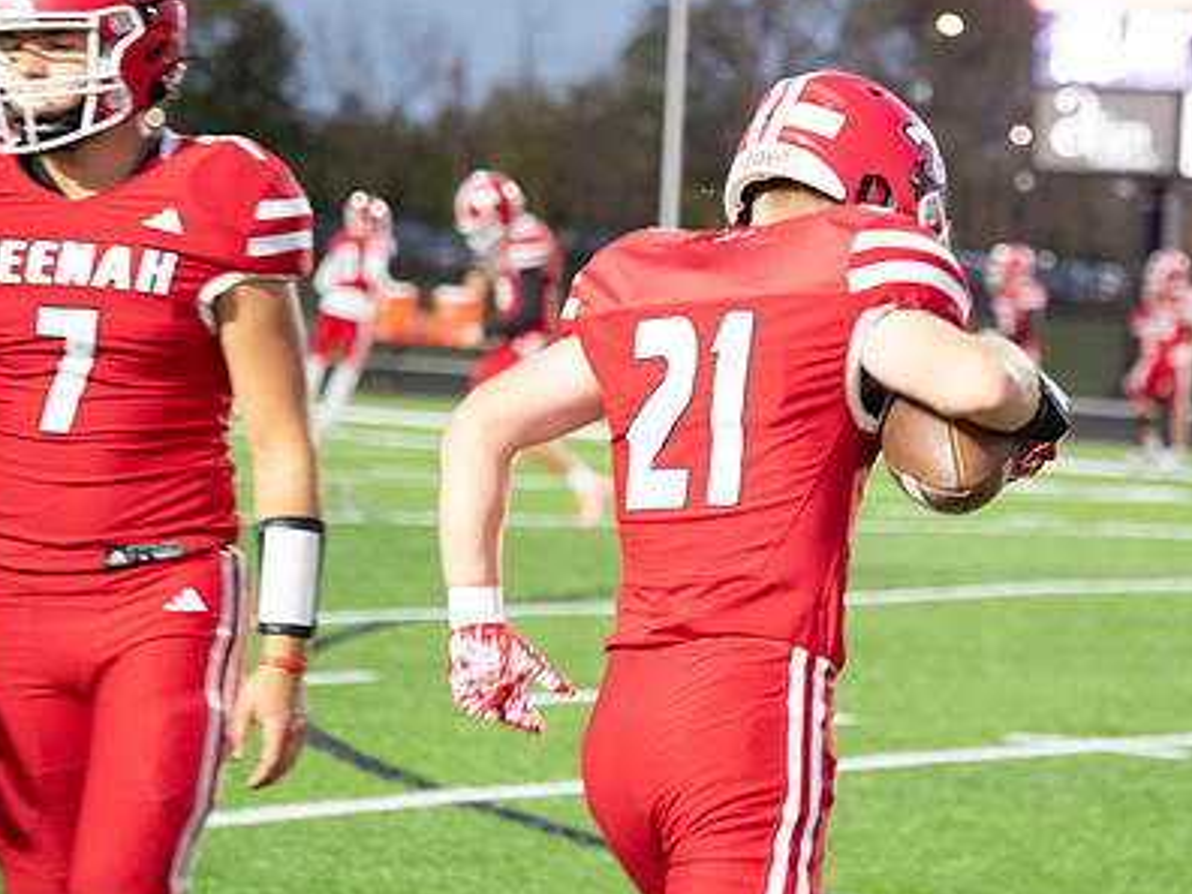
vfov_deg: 7.3
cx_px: 795
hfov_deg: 9.7
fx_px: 7025
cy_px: 399
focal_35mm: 204
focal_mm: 145
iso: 8000
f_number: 5.6
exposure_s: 1/250
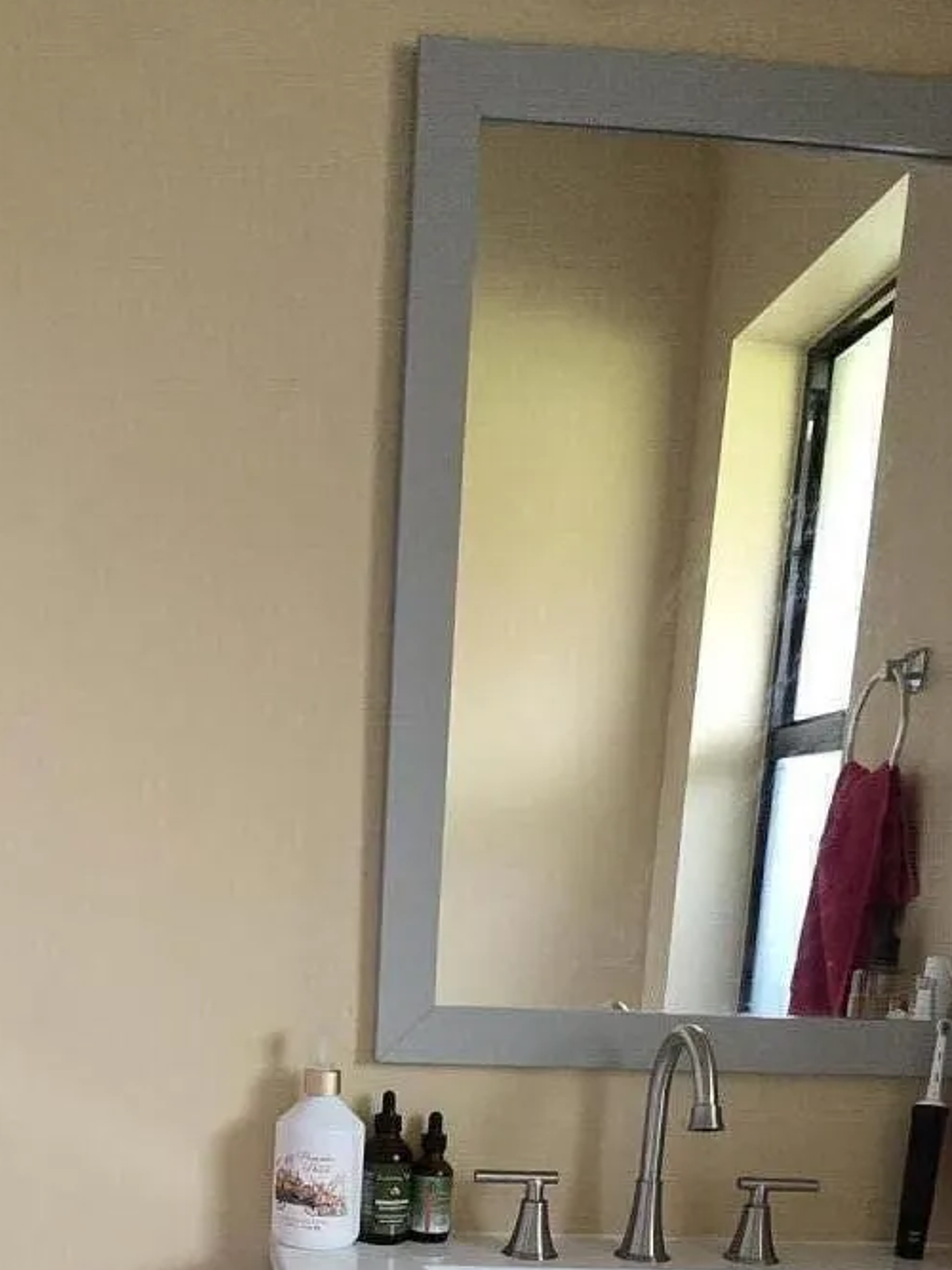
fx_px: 1431
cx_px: 318
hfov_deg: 36.4
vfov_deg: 42.0
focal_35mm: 39
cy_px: 1245
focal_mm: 2.2
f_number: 2.2
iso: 640
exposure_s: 1/60
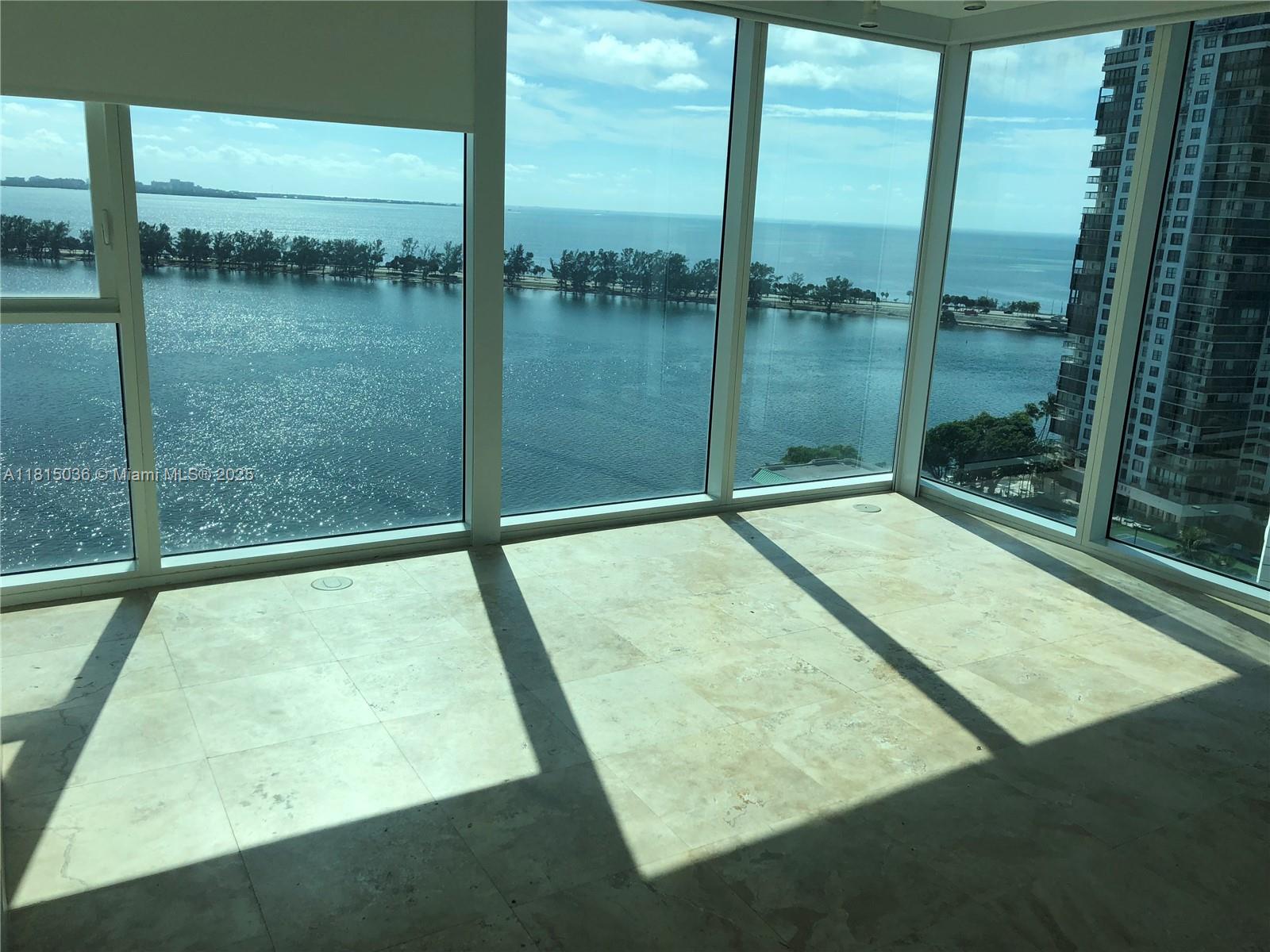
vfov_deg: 49.7
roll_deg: -3.5
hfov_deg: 63.4
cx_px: 635
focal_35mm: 28
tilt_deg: -14.3
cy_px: 476
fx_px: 1027
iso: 20
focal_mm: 4
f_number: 1.8
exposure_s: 1/2088
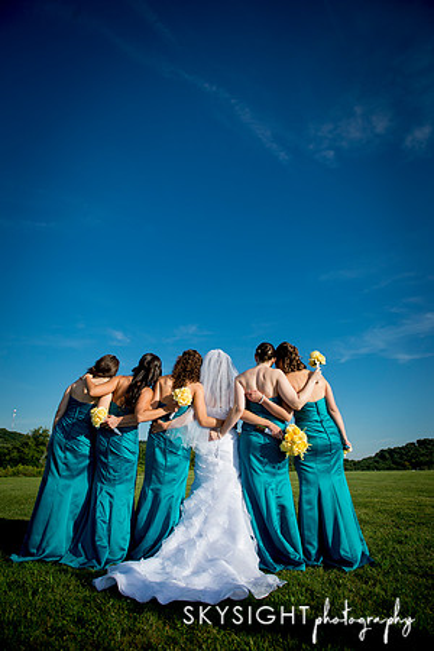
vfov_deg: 73.7
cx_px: 217
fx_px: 434
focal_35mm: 24
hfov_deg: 53.1
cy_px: 326
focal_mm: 24
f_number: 4.5
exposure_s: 1/1600
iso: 250
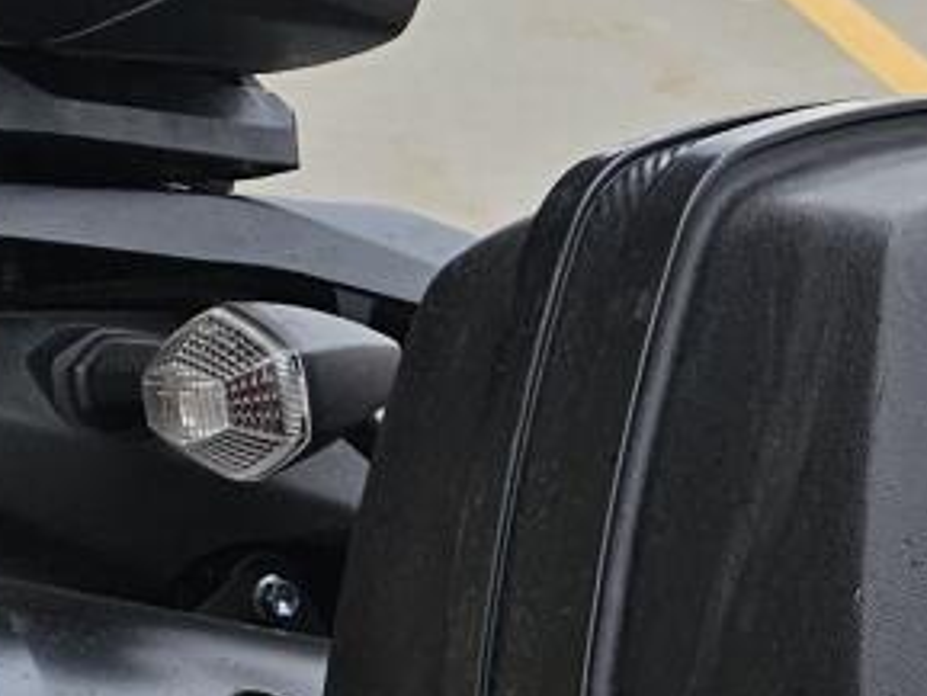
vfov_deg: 9.3
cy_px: 702
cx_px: 901
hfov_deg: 12.3
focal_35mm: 159
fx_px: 4260
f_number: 1.7
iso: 10
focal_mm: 6.3
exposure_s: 1/207
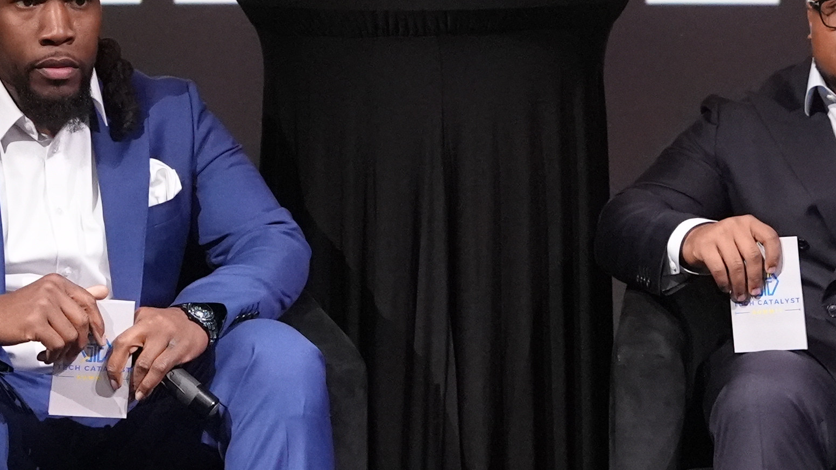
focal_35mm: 140
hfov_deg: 15.3
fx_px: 3103
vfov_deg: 8.6
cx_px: 396
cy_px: 10
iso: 12800
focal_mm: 50
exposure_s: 1/160
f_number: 4
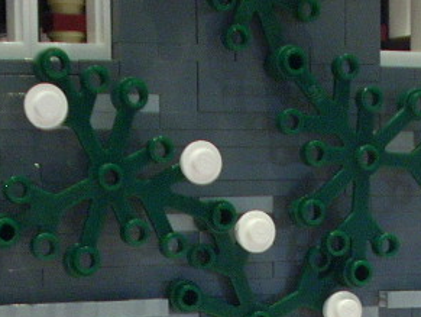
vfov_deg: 10.9
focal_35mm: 130
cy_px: 521
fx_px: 1583
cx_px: 252
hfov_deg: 15.1
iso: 200
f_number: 2.8
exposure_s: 1/9.5
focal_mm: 6.2
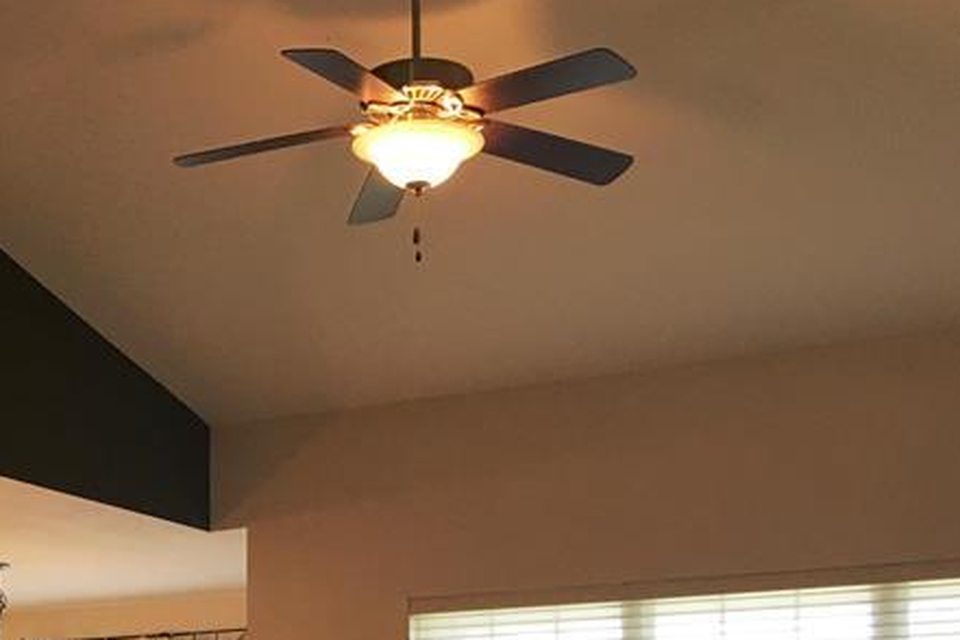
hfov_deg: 28.3
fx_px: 1867
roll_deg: +1.5
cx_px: 205
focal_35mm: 70
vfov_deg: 18.8
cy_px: 690
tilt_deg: +5.4
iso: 40
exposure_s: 1/30
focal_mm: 4.15
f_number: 2.2
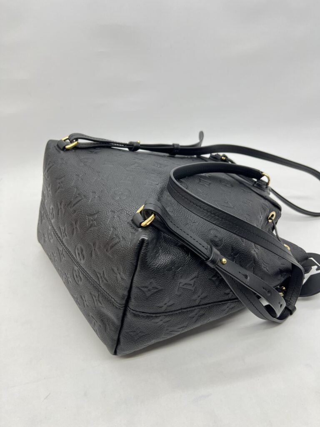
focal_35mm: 26
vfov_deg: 67.3
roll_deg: +0.2
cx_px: 160
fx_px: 320
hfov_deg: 53.1
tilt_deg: -35.9
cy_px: 214
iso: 32
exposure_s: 1/102
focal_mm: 5.7
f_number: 1.5
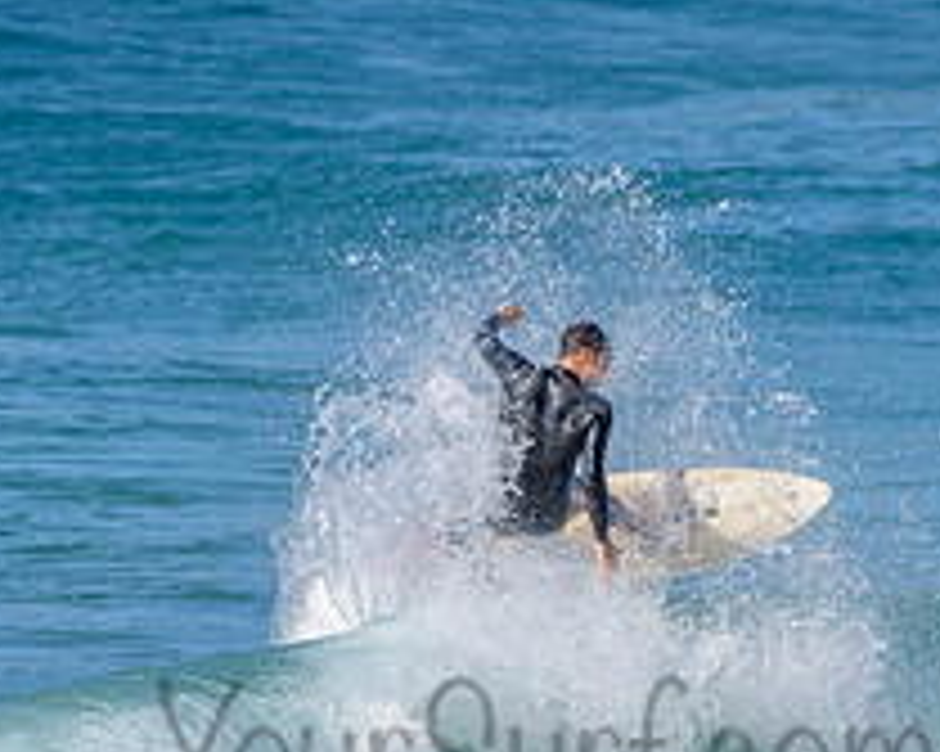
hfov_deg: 1.5
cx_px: 621
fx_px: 36205
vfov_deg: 1.2
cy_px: 709
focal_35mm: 1302
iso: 160
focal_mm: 500
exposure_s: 1/2000
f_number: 5.6
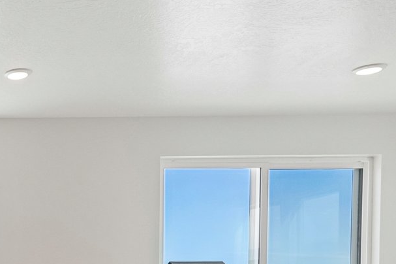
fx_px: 594
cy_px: 307
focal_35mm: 54
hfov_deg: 29.1
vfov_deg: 23.2
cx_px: -132
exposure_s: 1/400
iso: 400
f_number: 8
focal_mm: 16
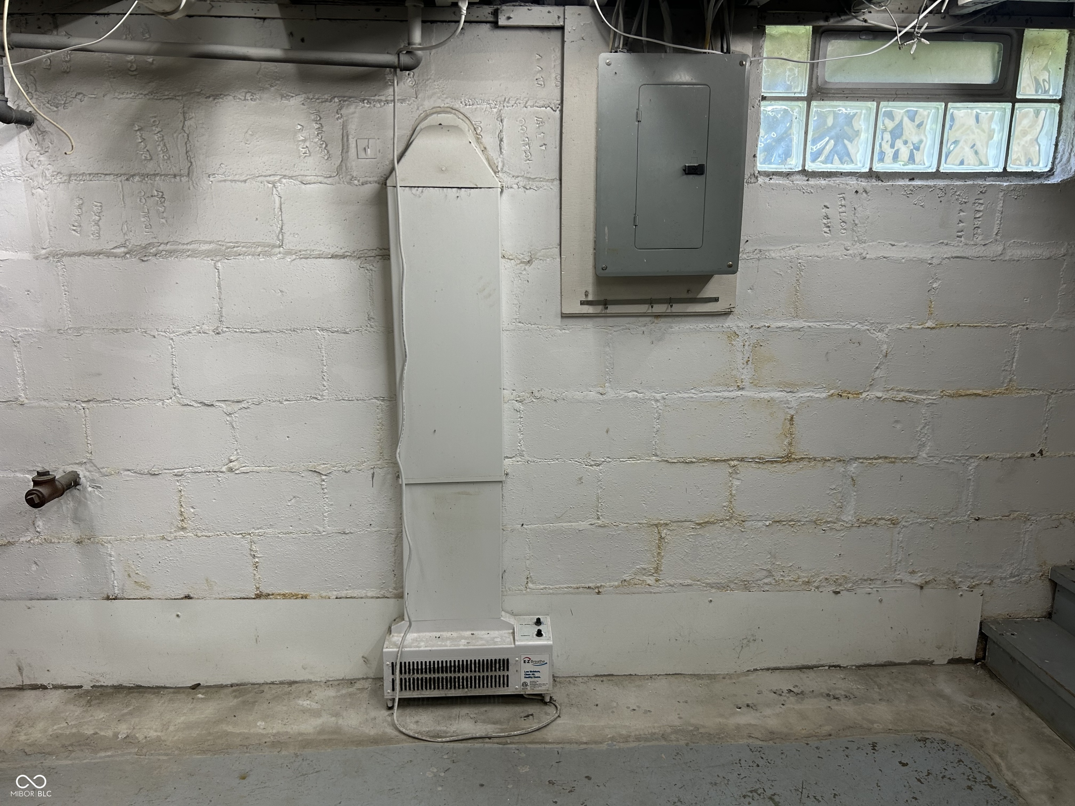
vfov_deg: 53.1
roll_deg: +0.6
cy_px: 403
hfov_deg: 67.3
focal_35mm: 26
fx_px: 807
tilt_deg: -13.0
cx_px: 538
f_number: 1.5
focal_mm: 5.7
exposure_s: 1/120
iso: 100
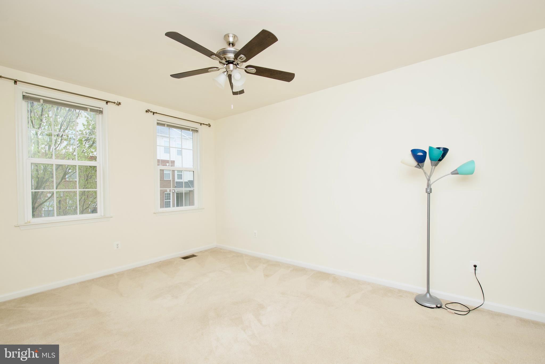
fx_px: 227
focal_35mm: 15
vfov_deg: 77.3
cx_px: 272
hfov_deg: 100.4
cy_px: 182
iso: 320
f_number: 7.1
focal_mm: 10
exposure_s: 1/60
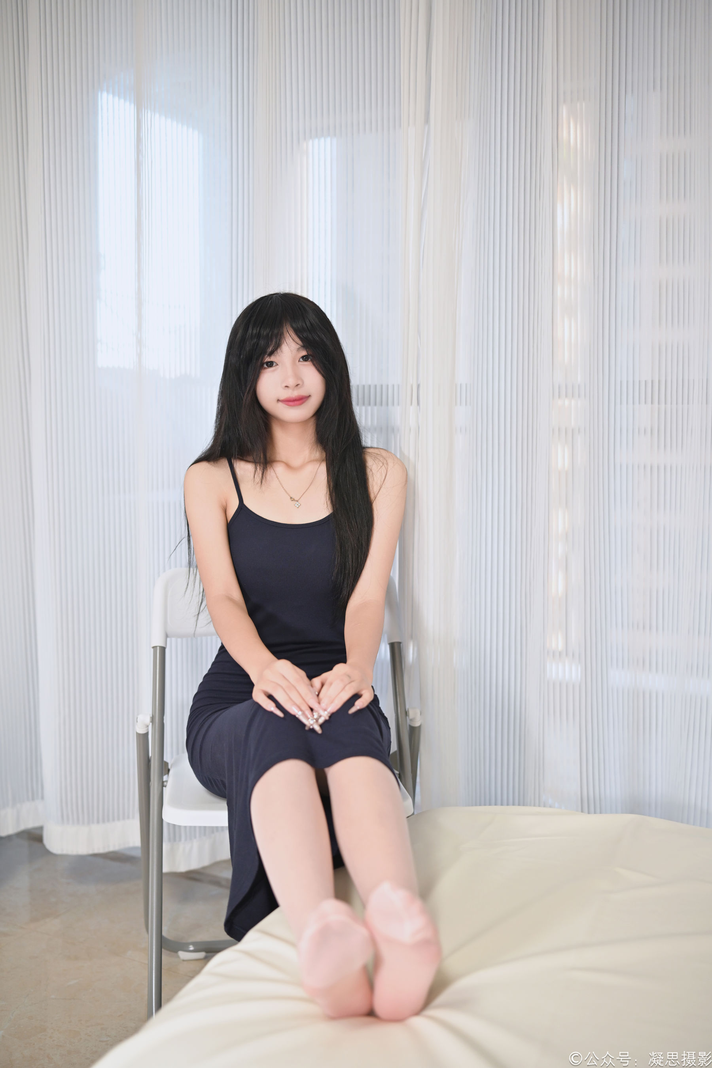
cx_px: 356
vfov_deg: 54.4
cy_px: 534
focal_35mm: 35
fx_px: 1038
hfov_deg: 37.9
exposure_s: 1/100
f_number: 2
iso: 900
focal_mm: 35
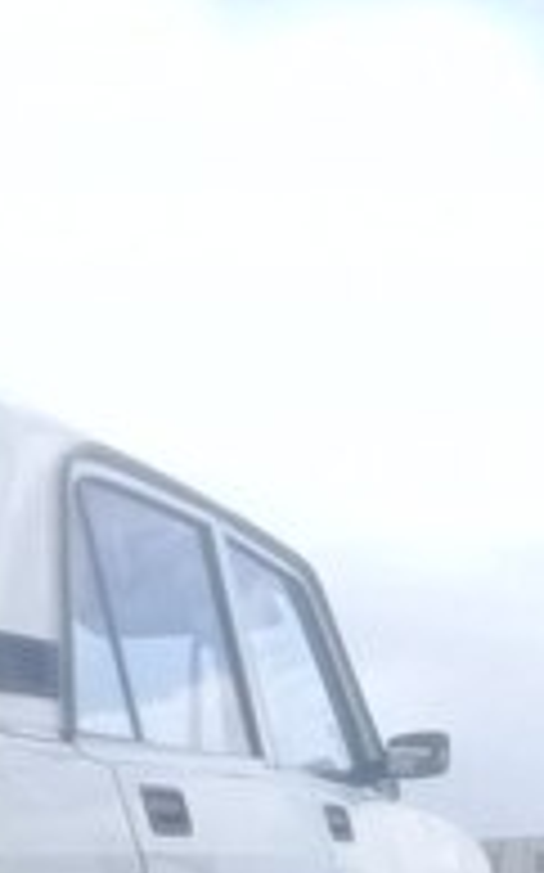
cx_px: 31
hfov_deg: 15.3
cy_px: 1094
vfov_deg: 22.4
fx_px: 1996
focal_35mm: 84
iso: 50
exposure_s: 1/1070
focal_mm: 3.3
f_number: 2.2
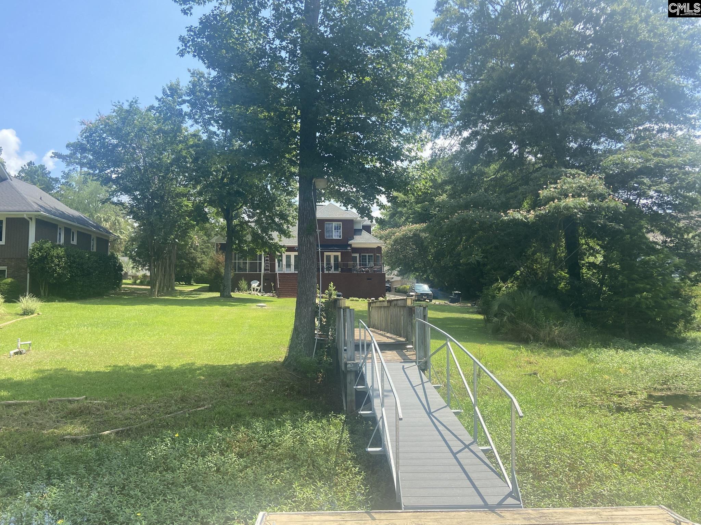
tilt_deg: +3.2
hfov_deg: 67.3
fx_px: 527
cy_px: 262
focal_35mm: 26
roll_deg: +1.2
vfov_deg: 53.1
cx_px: 350
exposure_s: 1/1316
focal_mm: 4.25
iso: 32
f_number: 1.8
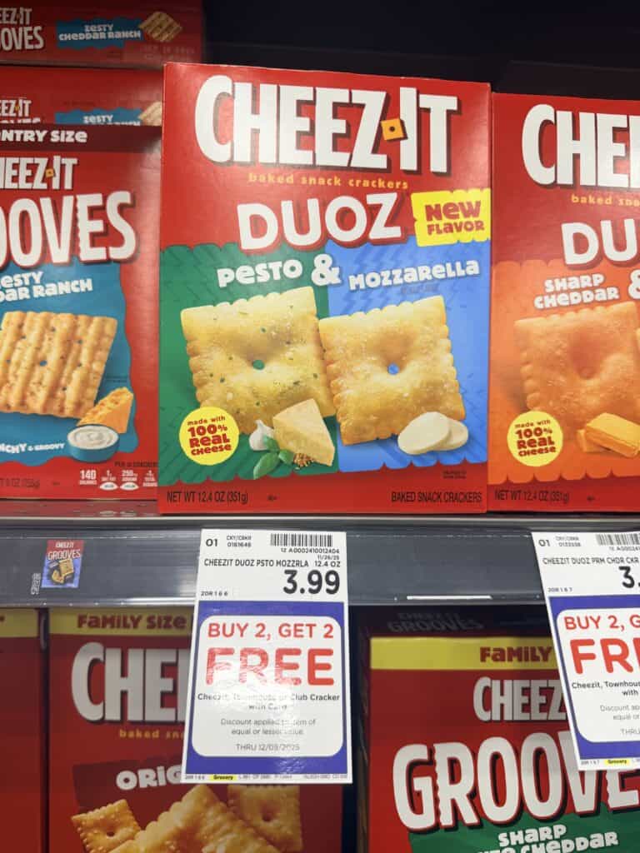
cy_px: 426
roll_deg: +0.7
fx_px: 592
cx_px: 320
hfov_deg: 56.8
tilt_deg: -0.7
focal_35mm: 24
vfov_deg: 71.6
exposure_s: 1/120
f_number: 1.78
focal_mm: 6.76
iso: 125
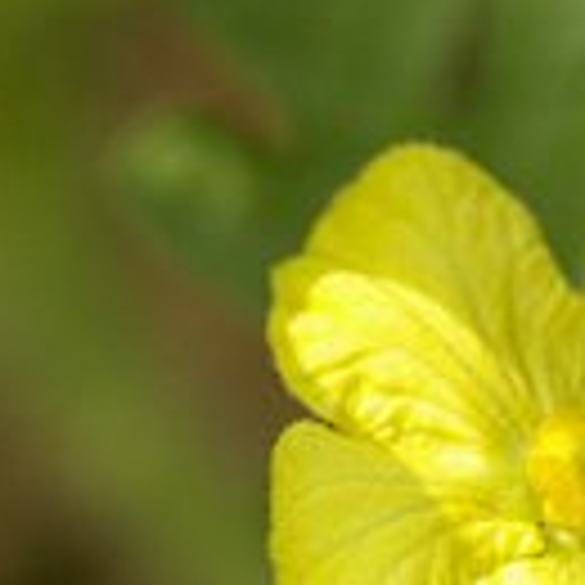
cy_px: 497
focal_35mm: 450
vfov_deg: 3.9
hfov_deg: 3.9
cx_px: 621
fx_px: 8604
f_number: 2.8
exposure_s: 1/4000
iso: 800
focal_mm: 90
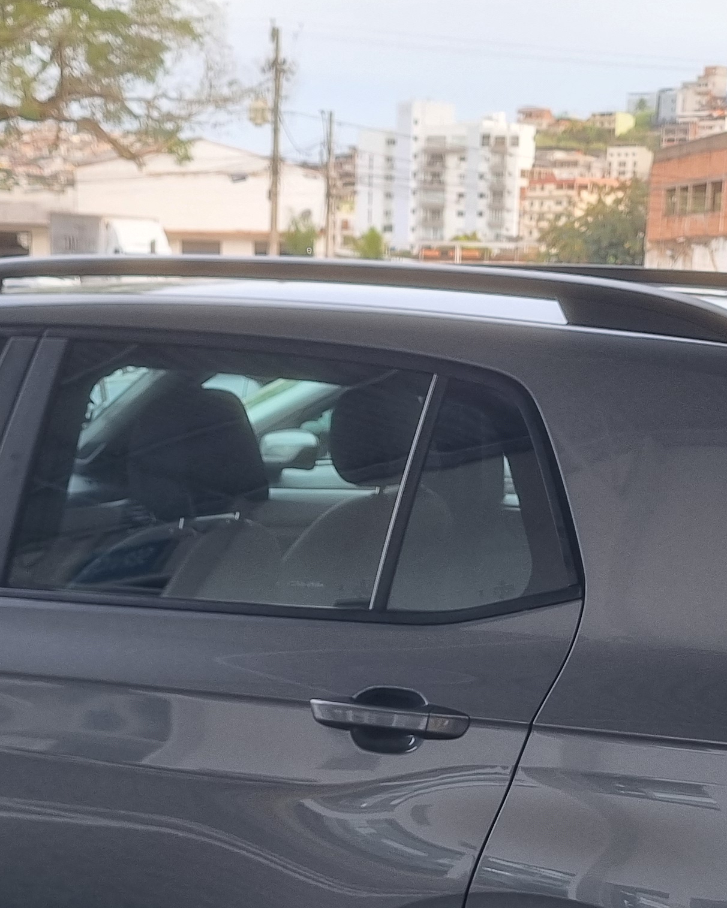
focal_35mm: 67
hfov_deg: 22.8
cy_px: 749
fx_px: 1802
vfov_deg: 27.6
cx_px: 302
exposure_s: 1/170
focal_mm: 5.4
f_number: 1.8
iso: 50
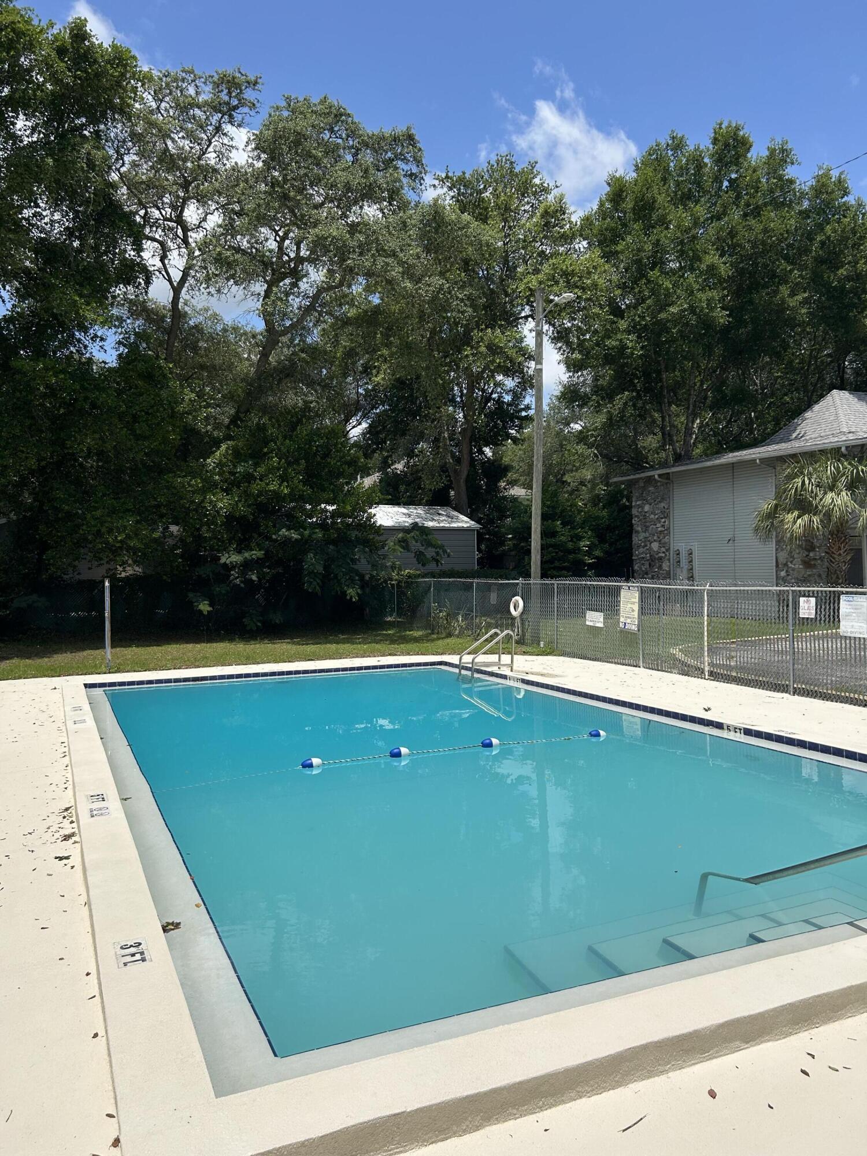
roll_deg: +0.4
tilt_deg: +0.0
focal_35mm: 26
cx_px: 434
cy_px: 578
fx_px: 868
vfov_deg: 67.3
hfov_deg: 53.1
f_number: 1.5
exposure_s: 1/8000
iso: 50
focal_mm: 5.7
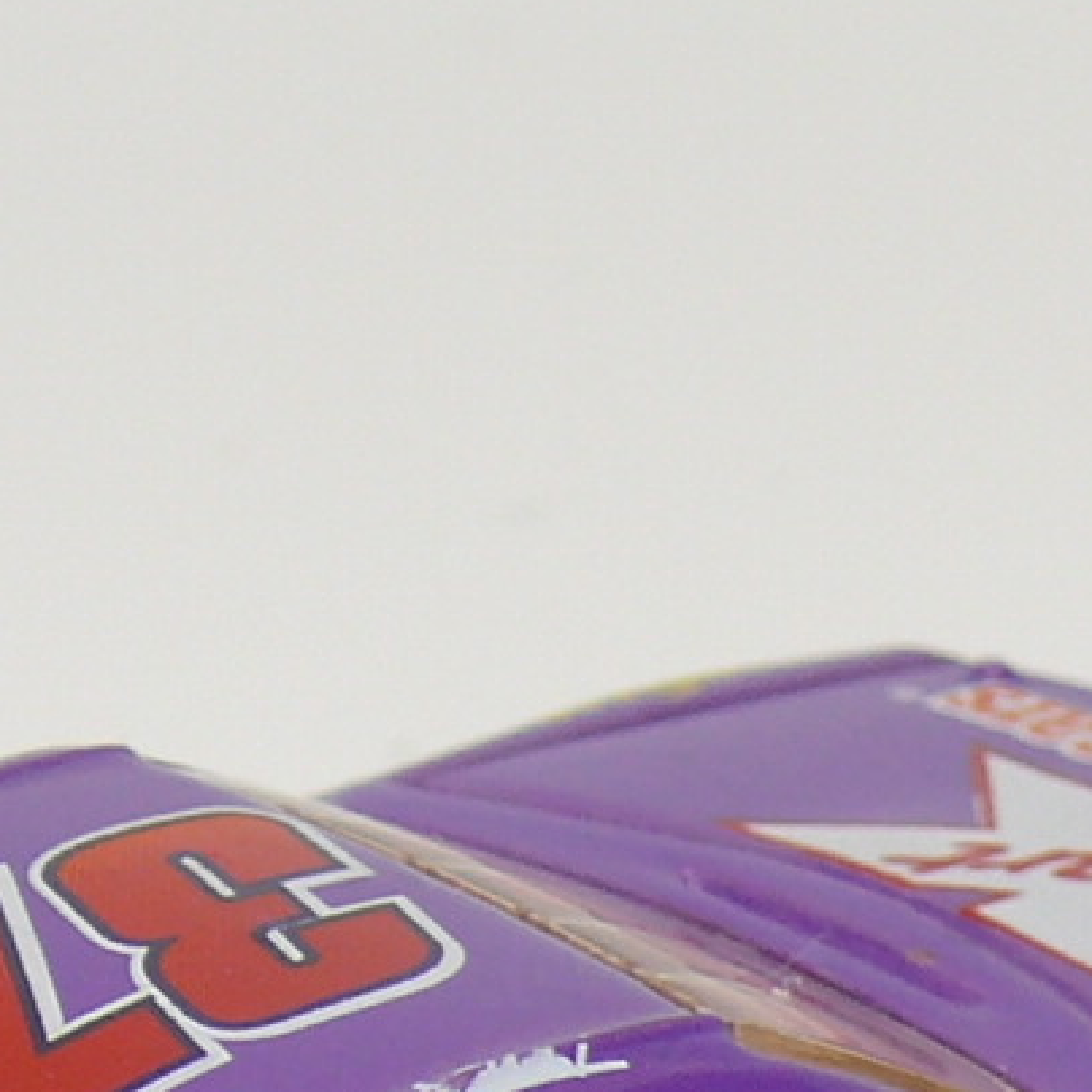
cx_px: 257
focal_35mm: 378
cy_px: 1197
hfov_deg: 4.6
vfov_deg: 4.6
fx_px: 13491
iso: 100
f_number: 4
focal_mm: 13.8
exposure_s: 1/30
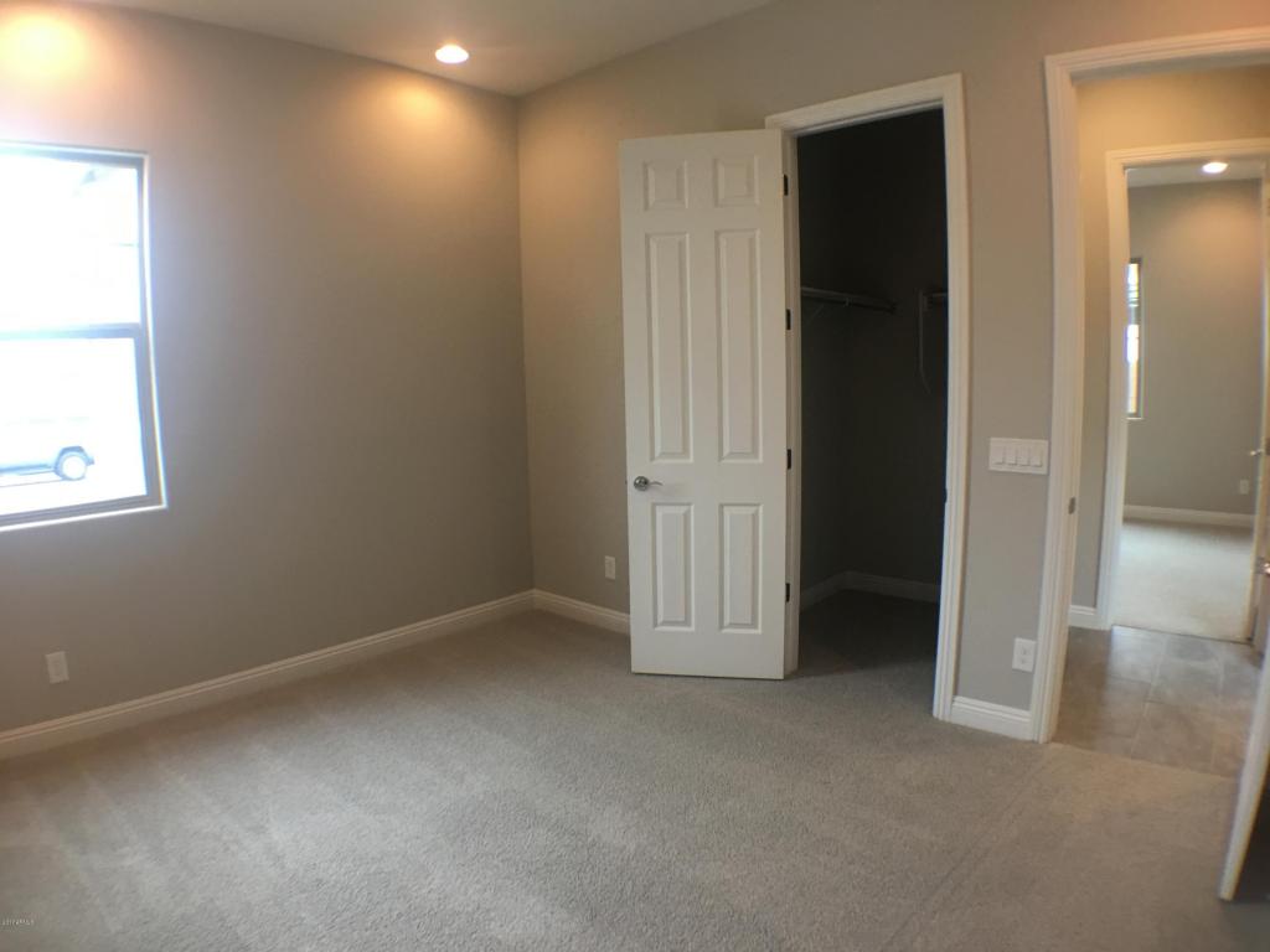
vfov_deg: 48.2
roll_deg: +1.2
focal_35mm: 29
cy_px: 476
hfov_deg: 61.7
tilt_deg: -6.2
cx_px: 635
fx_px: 1064
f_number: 2.2
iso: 40
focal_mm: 4.15
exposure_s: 1/15
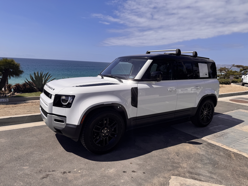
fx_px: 172
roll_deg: -3.4
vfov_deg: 56.8
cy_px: 93
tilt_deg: -11.3
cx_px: 124
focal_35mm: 24
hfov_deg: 71.6
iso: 80
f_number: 1.78
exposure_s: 1/7092
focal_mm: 6.76
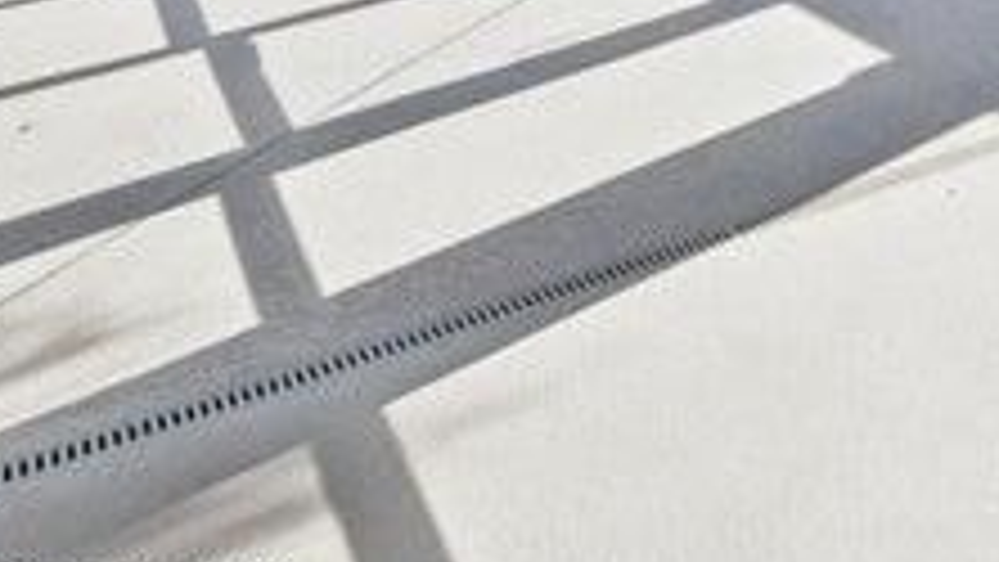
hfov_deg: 32.6
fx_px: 1351
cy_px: -387
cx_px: 1228
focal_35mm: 51
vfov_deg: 19.1
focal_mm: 15
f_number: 8
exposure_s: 1/500
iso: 400
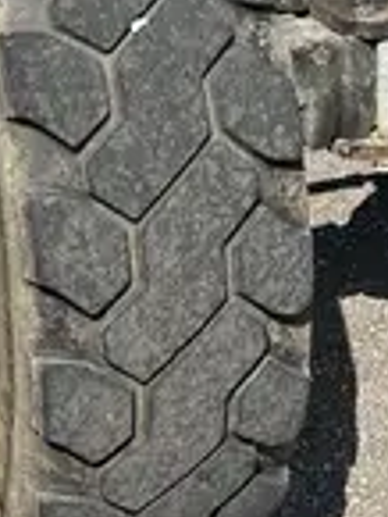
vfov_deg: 14.1
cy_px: -255
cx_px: 424
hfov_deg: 11.2
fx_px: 1955
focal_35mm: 131
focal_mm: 5.7
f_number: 1.5
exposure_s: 1/3356
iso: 50
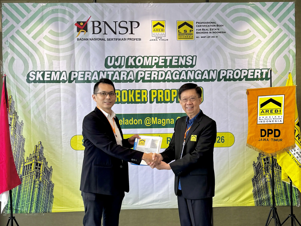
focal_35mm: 24
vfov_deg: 56.8
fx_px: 209
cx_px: 150
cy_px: 113
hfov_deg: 71.6
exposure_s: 1/121
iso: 100
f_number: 1.78
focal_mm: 6.76
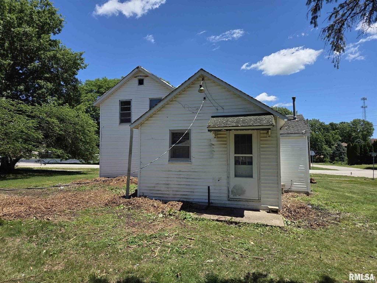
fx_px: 250
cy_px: 142
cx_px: 188
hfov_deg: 73.9
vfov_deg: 58.9
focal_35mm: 23
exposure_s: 1/4771
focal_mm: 5.4
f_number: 1.8
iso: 80
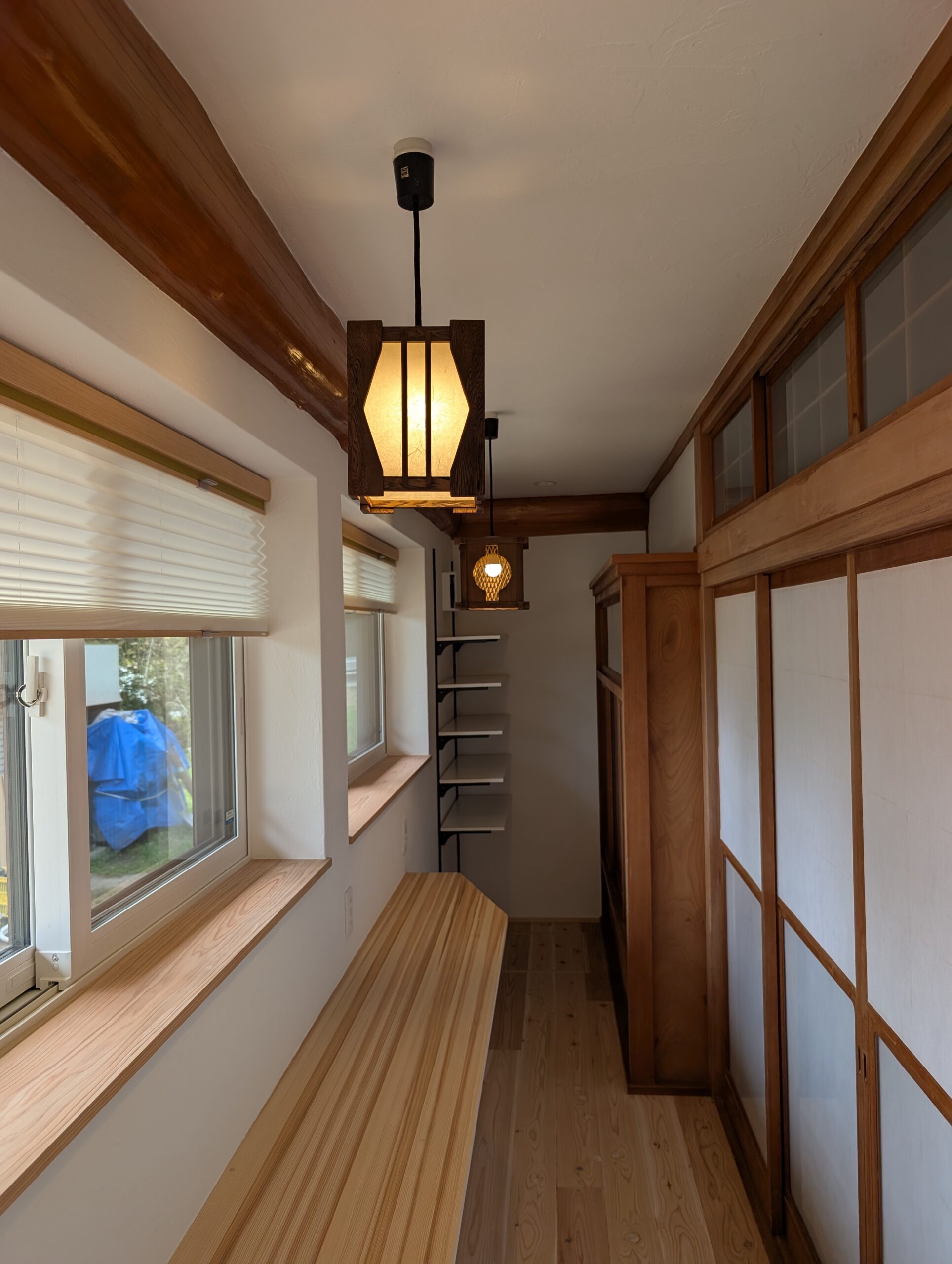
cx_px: 476
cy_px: 632
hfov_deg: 56.9
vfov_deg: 71.5
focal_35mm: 24
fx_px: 878
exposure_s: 1/117
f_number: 1.68
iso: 21
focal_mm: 6.9
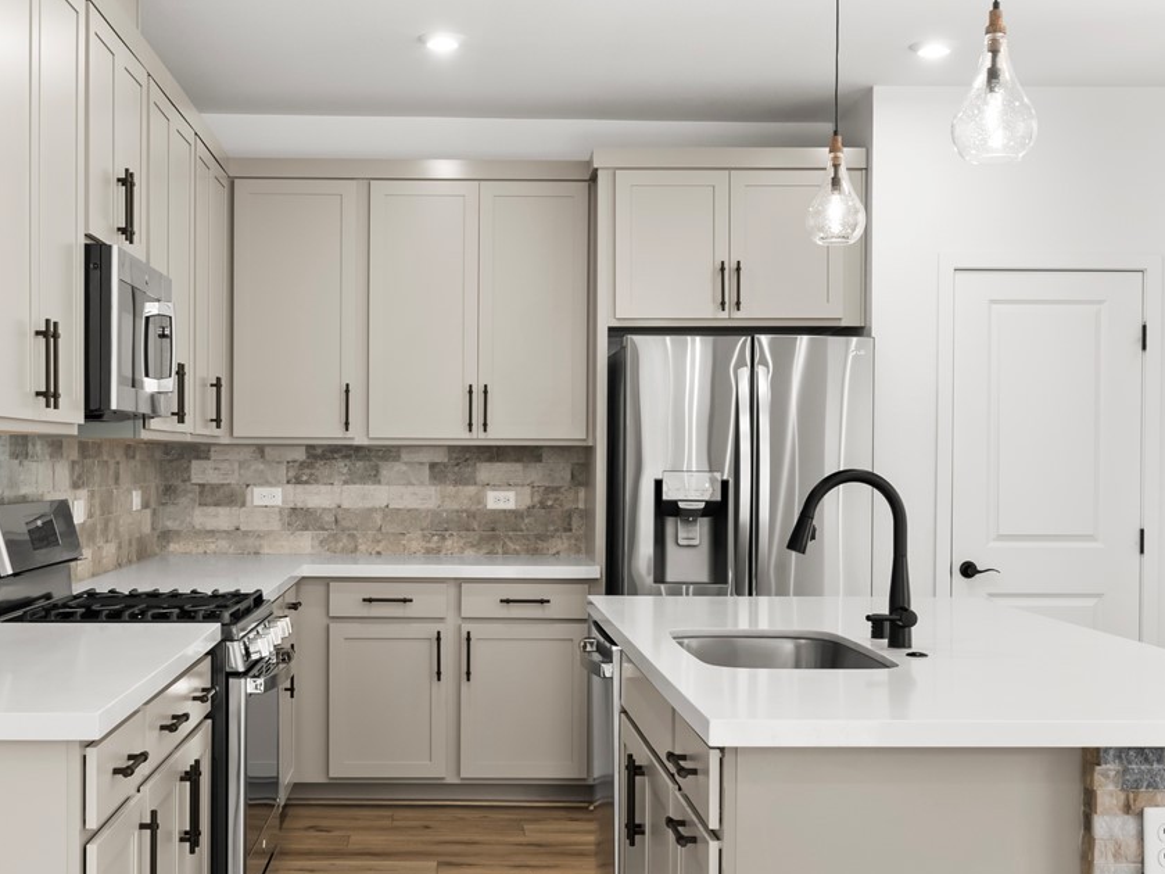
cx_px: 459
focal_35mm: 46
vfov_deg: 31.5
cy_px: 474
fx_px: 1548
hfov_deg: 41.0
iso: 250
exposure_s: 1/4
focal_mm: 25
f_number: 8
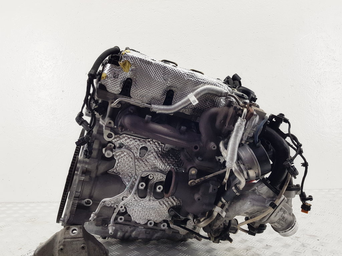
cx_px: 171
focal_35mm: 26
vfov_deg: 53.1
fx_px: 257
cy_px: 128
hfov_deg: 67.3
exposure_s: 1/100
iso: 64
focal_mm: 4.2
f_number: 1.7
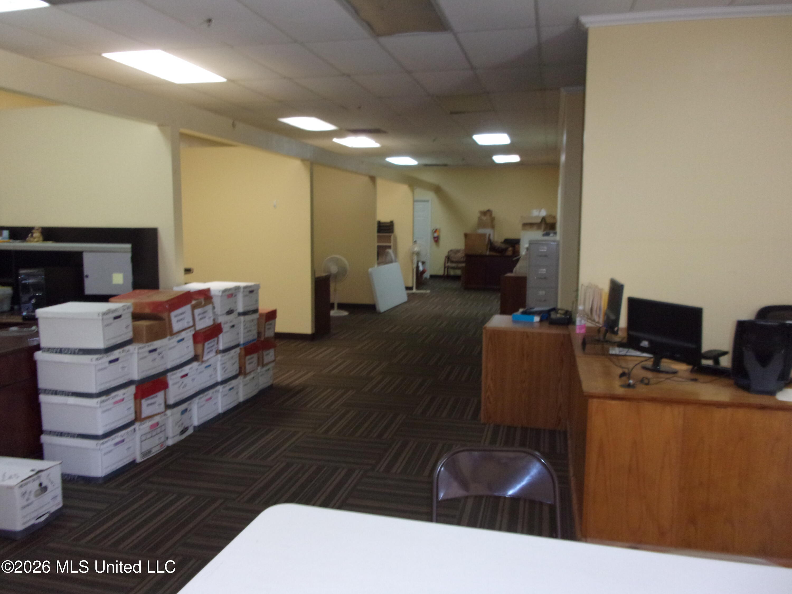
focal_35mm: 28
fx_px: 641
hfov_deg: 63.4
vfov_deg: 49.7
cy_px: 297
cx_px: 396
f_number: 3.9
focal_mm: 5.1
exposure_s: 1/34
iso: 320
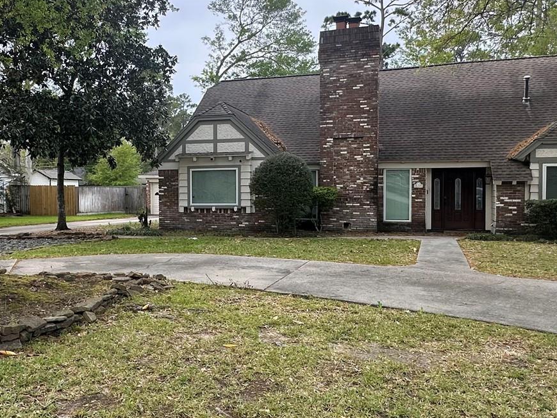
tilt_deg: -1.5
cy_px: 203
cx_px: 235
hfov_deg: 55.1
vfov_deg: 43.0
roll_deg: -0.9
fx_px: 531
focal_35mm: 33
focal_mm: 2.22
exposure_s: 1/352
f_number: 2.2
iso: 40
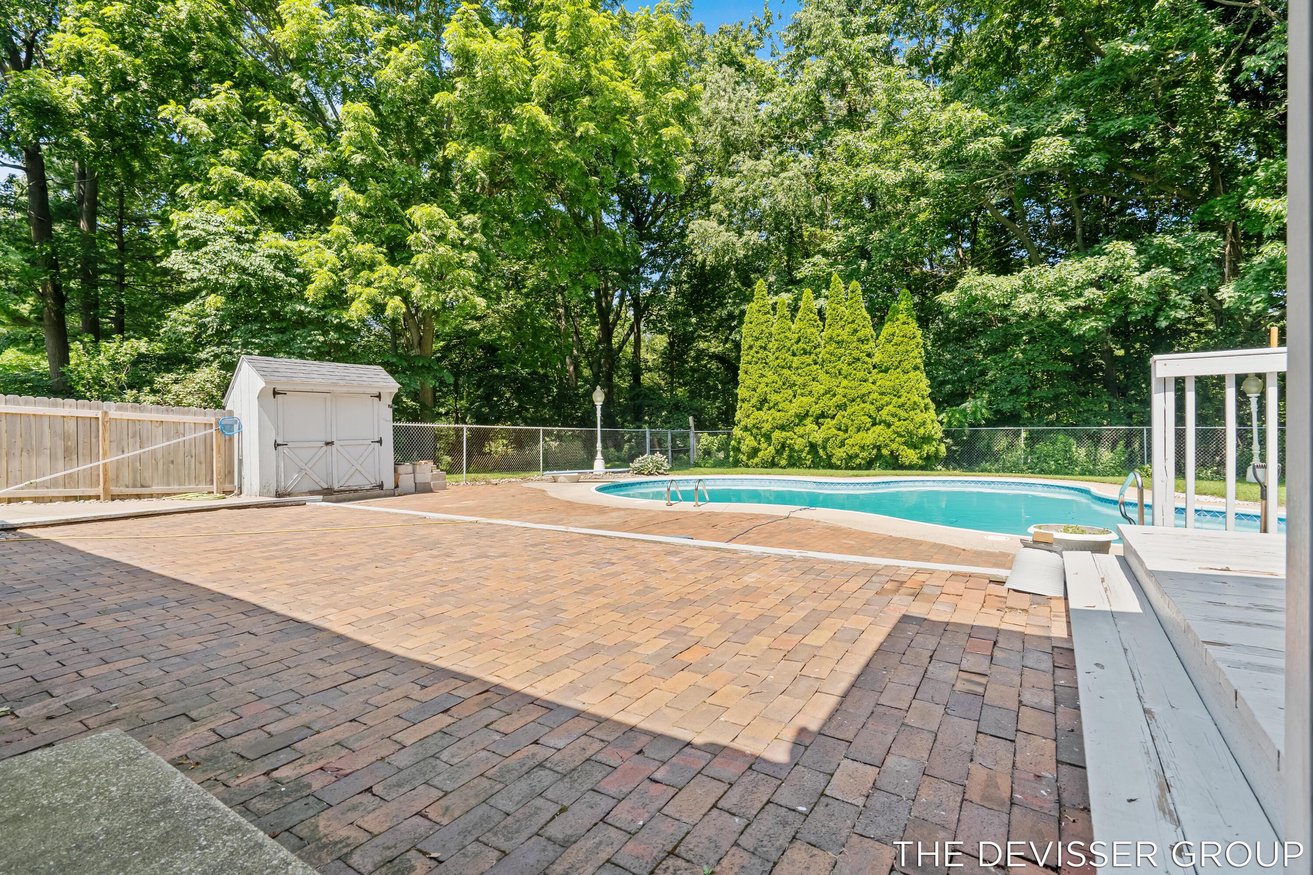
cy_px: 438
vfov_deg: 73.7
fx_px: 584
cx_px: 656
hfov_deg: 96.7
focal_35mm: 16
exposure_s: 1/40
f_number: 8
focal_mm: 16
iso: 250
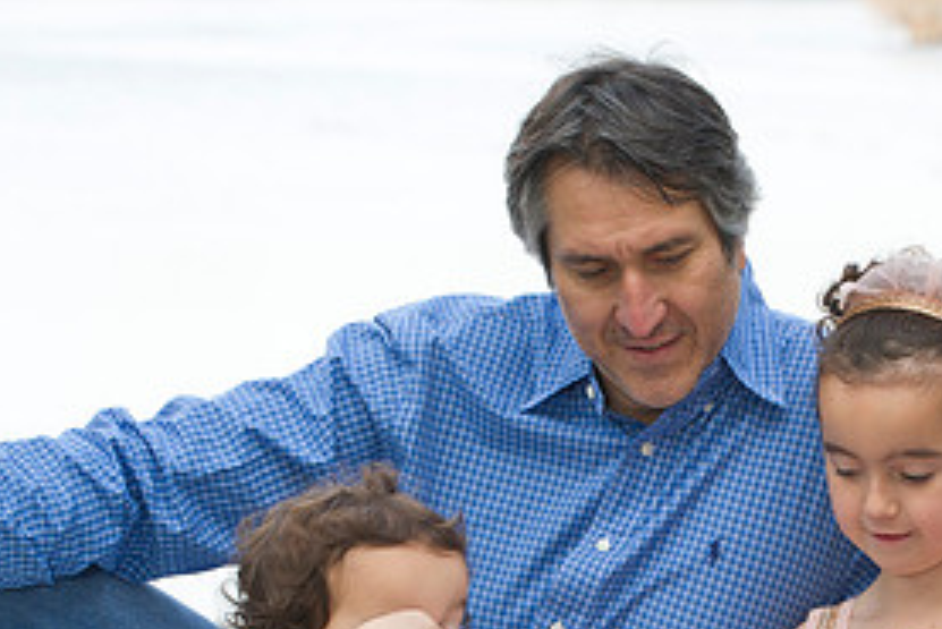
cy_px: 626
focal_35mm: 230
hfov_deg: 8.9
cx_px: 806
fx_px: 6021
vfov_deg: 6.0
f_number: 5.6
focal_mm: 110
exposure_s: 1/160
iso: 200
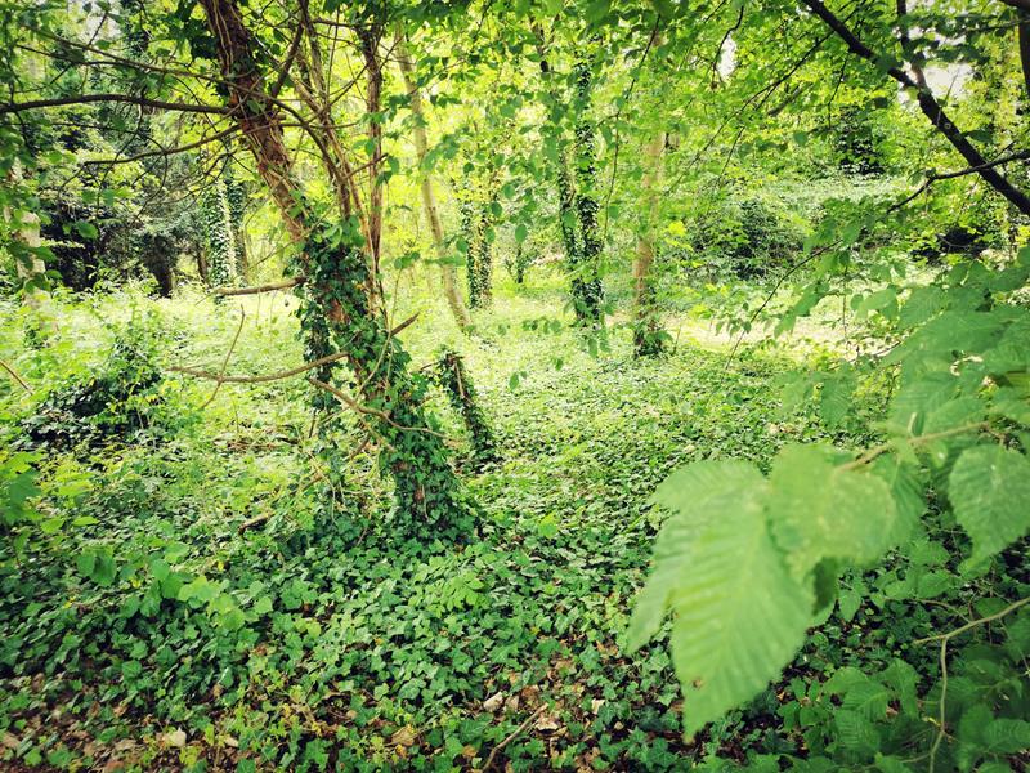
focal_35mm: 27
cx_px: 515
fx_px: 803
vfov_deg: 51.4
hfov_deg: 65.3
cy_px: 386
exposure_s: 1/100
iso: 160
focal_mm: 5.58
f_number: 1.8
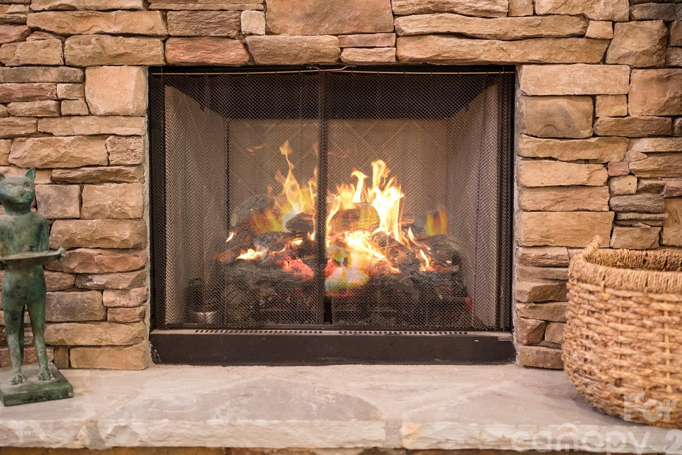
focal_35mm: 42
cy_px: 199
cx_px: 342
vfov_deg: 31.9
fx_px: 796
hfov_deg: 46.4
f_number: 1.8
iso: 2500
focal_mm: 35
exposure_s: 1/200
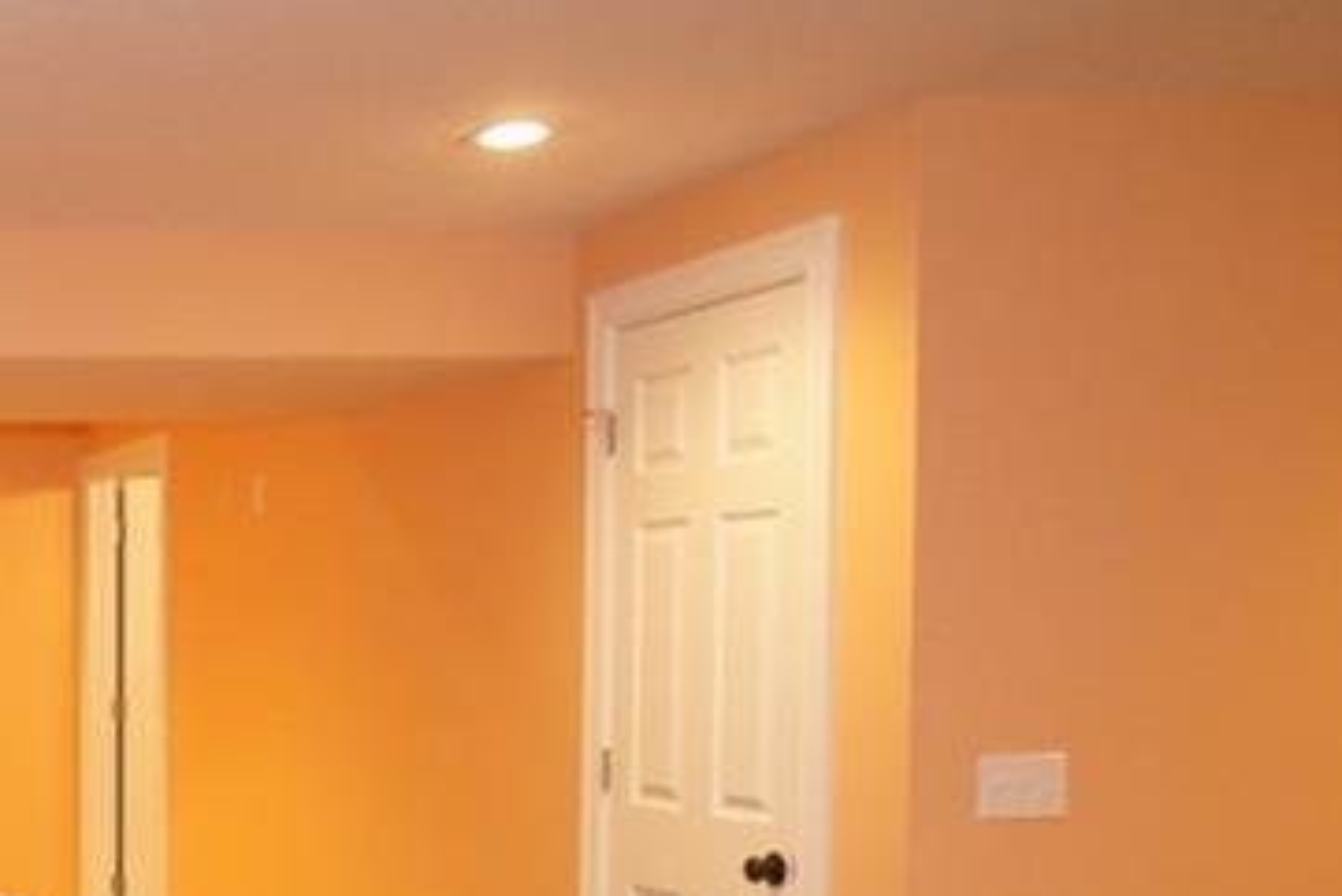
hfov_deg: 25.6
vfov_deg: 19.7
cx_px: -387
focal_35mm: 68
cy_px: 786
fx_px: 2536
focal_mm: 16
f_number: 2.8
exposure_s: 1/60
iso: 1600
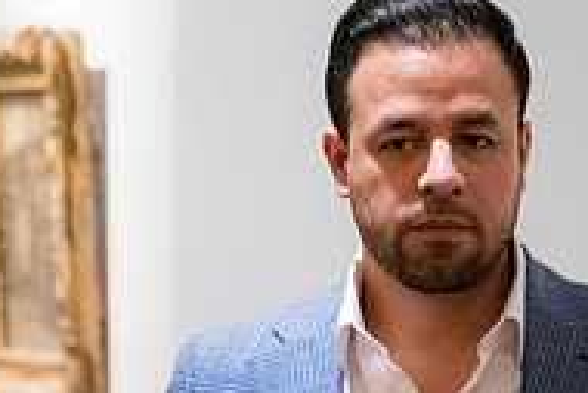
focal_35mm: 492
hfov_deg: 4.2
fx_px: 8042
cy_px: 277
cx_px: 409
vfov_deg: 2.8
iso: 6400
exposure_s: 1/125
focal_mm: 160
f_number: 2.8
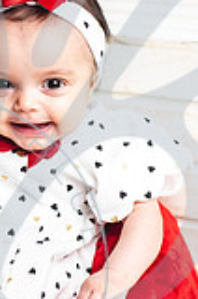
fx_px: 1168
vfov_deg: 14.6
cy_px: 125
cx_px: 19
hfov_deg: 9.6
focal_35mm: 141
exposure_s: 1/200
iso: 64
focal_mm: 50
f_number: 2.8
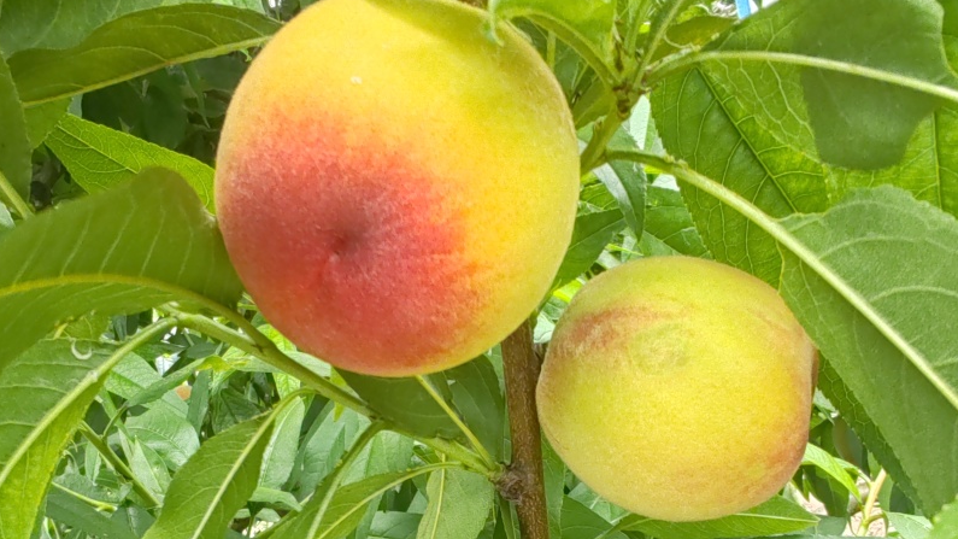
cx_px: 478
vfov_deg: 29.8
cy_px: 489
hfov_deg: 52.8
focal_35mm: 38
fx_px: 965
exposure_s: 1/100
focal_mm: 1.96
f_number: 2.2
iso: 64
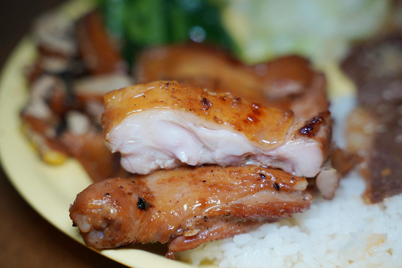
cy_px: 134
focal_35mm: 75
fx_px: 837
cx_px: 201
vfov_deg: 18.2
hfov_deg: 27.0
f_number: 4
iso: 160
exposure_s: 1/80
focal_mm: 75
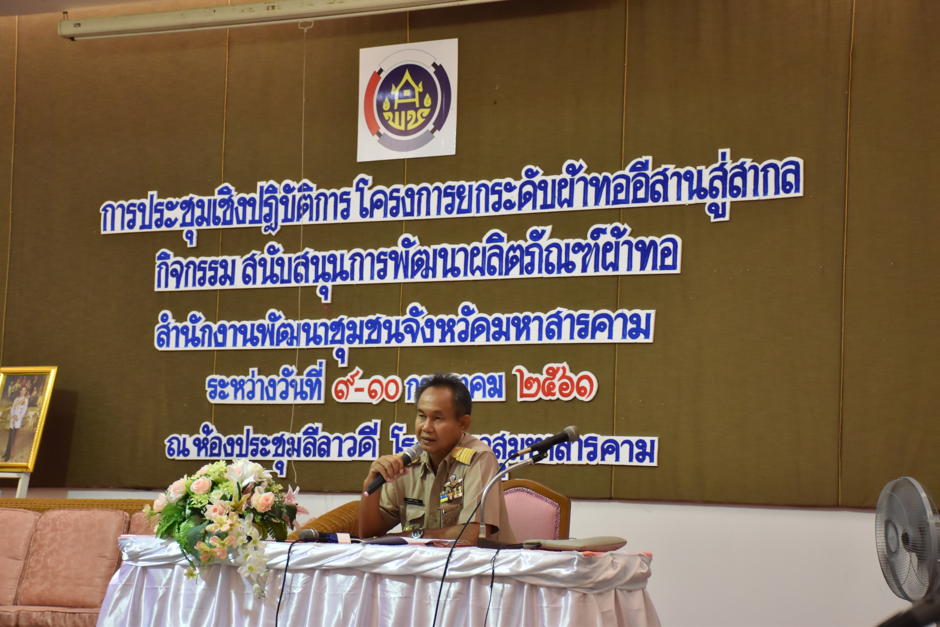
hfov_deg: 26.0
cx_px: 470
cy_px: 314
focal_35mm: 78
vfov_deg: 17.5
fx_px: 2037
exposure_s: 1/100
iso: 800
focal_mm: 52
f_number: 4.8
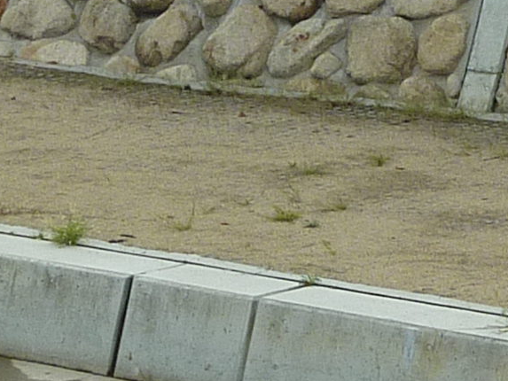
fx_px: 4198
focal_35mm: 286
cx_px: 344
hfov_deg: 6.9
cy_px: -162
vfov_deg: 5.2
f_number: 4
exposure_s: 1/500
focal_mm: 7.3
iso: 80
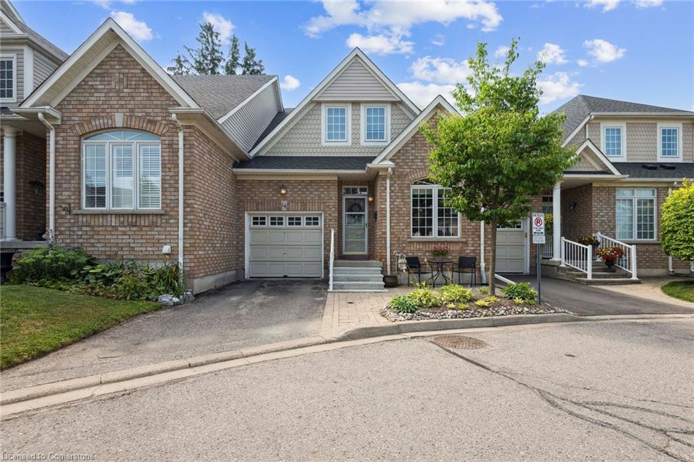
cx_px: 347
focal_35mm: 16
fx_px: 308
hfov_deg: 96.8
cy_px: 231
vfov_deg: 73.7
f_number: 8
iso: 250
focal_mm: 16
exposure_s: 1/320
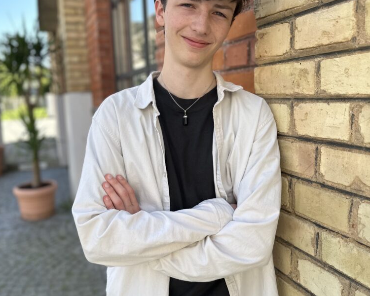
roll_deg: +2.1
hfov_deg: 55.7
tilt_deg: -7.2
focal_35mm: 32
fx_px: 350
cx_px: 184
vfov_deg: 45.8
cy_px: 143
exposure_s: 1/1029
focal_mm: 6.86
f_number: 1.78
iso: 80
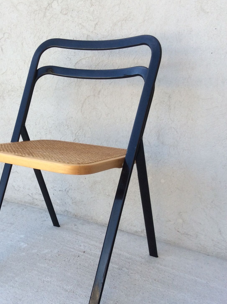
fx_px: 386
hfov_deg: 32.5
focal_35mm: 44
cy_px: 186
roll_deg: +0.3
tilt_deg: -18.5
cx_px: 72
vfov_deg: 42.7
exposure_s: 1/215
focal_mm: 3.3
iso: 32
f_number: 2.4
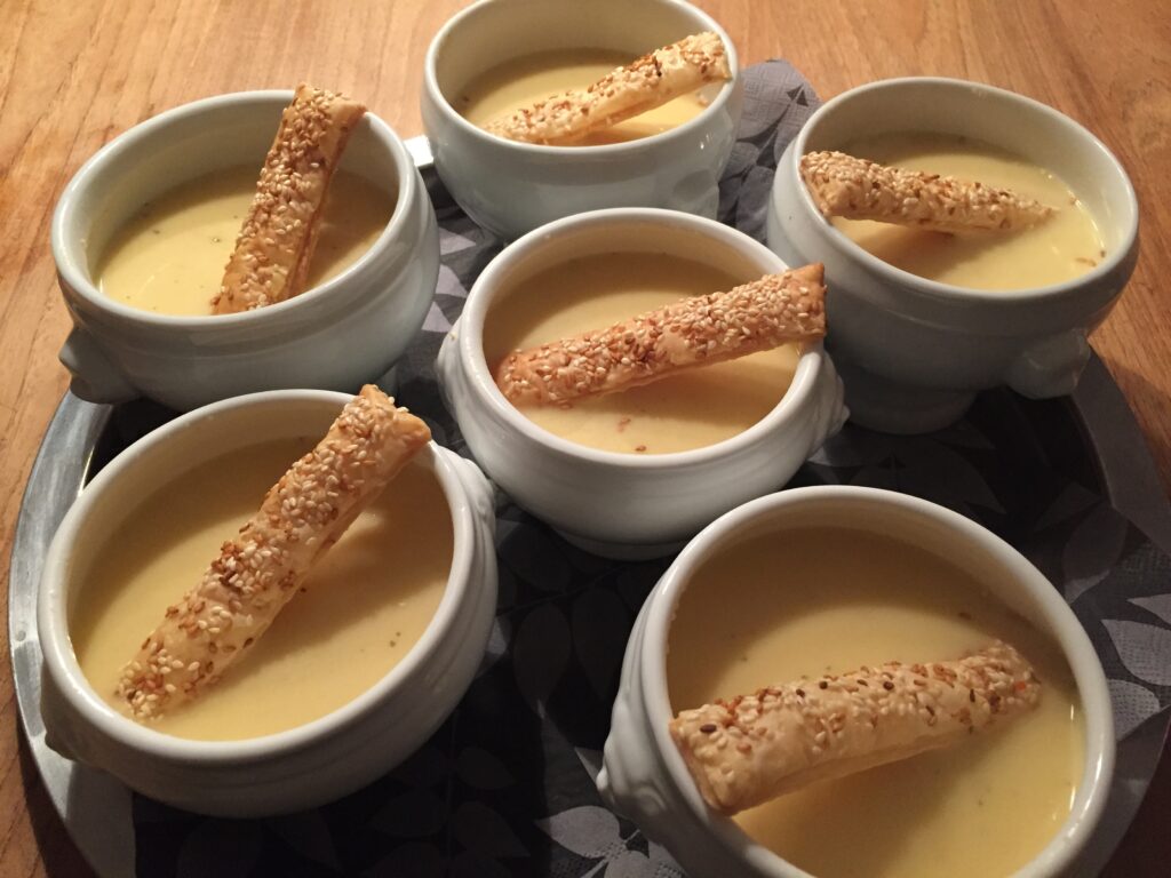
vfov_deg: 48.2
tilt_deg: -52.4
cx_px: 586
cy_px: 439
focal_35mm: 29
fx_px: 981
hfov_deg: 61.7
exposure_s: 1/24
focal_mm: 4.15
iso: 250
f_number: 2.2
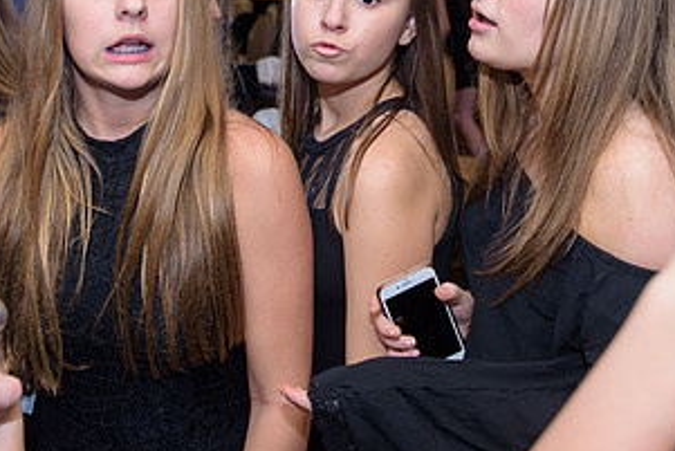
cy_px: 68
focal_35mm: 52
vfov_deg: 25.4
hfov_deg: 38.1
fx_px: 975
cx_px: 368
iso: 1600
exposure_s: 1/125
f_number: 3.2
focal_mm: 27
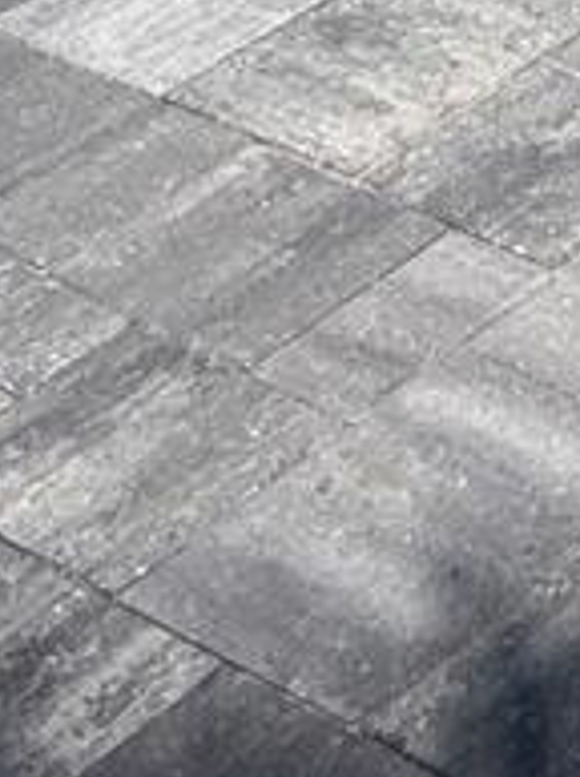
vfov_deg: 10.1
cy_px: -1280
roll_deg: -0.3
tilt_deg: -8.4
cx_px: 1059
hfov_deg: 8.7
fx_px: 3631
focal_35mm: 162
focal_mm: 5.7
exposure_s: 1/10309
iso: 50
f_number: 1.5
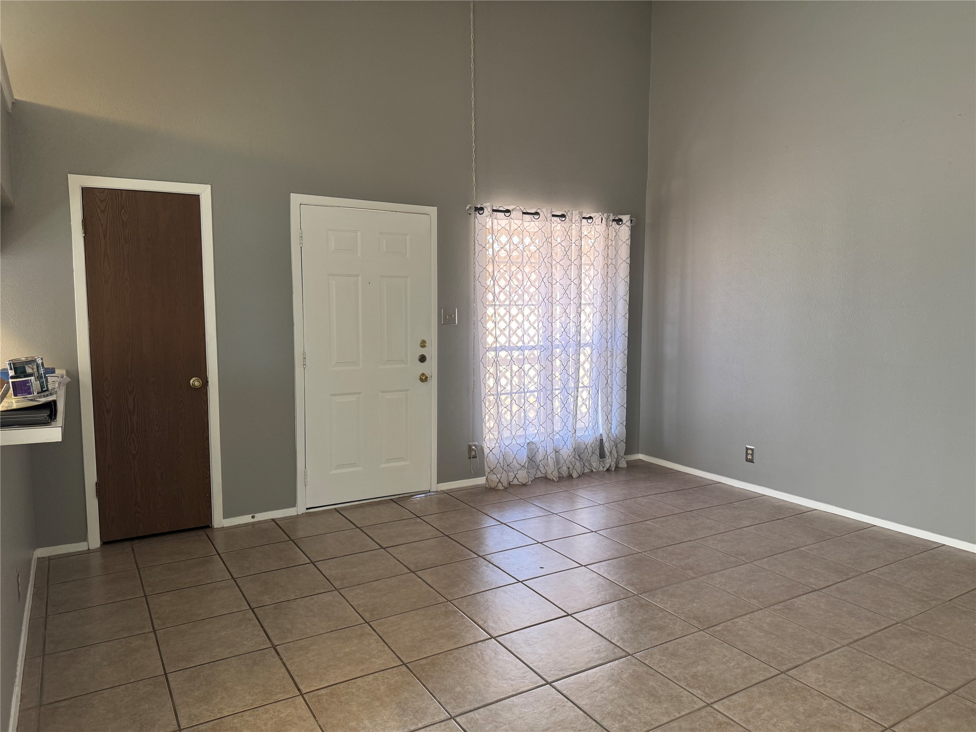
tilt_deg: -6.1
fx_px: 677
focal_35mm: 24
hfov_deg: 71.6
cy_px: 366
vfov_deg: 56.8
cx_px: 488
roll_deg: +0.3
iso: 125
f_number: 1.78
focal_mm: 6.76
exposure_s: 1/60
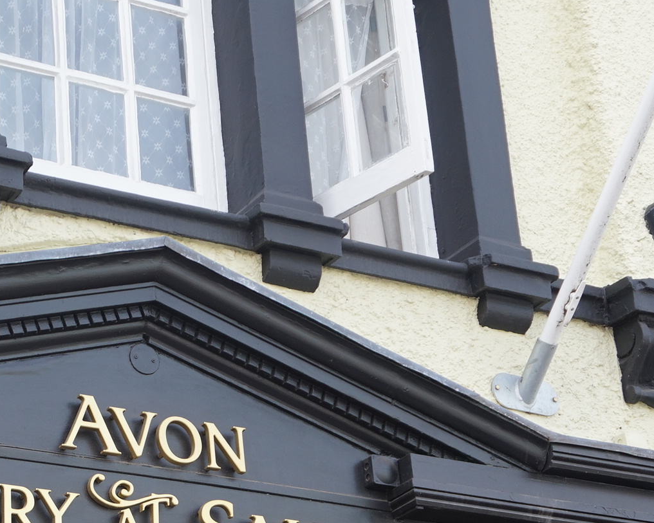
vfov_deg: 16.6
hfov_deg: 20.3
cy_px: 487
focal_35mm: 91
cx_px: -11
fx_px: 1762
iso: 100
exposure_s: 1/160
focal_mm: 24
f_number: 4.5
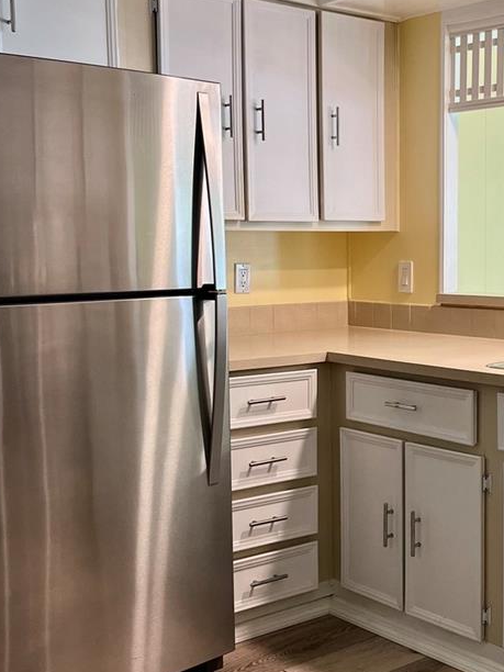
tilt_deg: -5.7
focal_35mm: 51
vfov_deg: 37.5
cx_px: 392
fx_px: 990
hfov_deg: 28.1
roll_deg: +0.4
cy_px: 337
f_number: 1.6
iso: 125
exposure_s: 1/120
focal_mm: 5.1
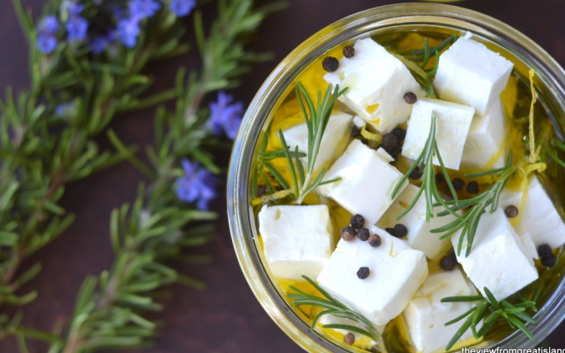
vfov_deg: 16.5
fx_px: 1216
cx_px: 290
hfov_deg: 26.1
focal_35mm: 79
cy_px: 174
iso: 400
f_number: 2.8
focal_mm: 50
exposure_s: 1/500
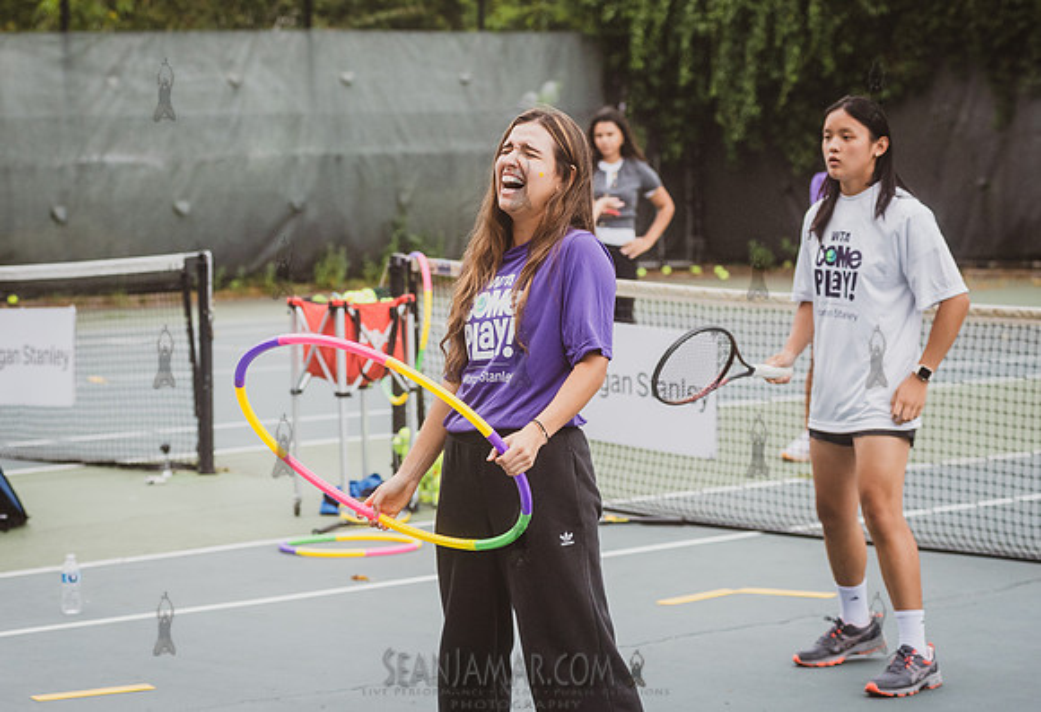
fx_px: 3179
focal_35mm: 109
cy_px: 297
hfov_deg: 18.6
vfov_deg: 12.8
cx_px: 507
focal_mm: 92
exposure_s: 1/1250
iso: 1250
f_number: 5
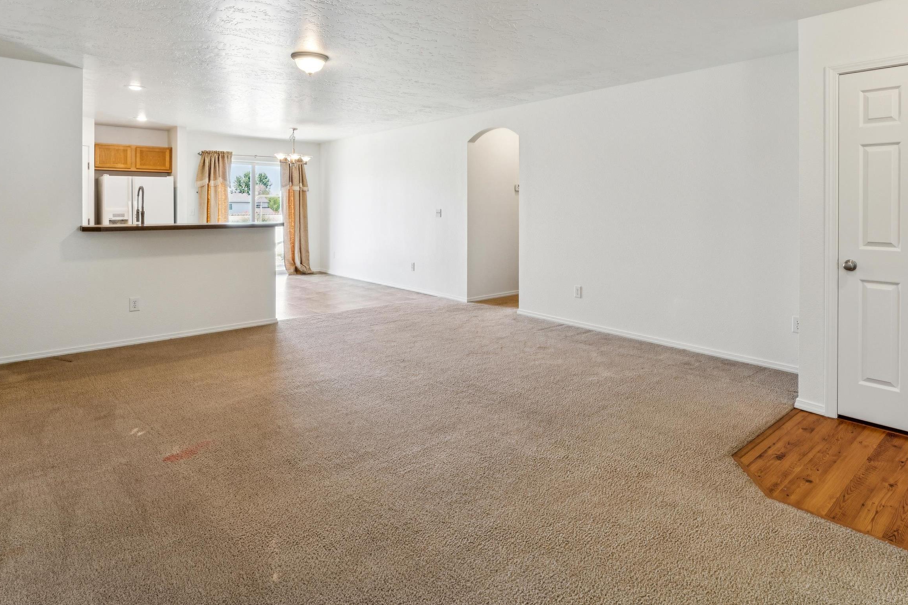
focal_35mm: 21
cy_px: 206
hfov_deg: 80.9
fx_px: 531
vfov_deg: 58.1
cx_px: 488
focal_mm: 15.8
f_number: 13
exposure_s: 1/8
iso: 400
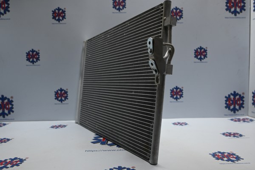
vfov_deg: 43.6
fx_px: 212
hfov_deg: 61.9
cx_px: 128
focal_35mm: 30
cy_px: 85
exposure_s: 1/30
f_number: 3.8
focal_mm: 20
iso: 160
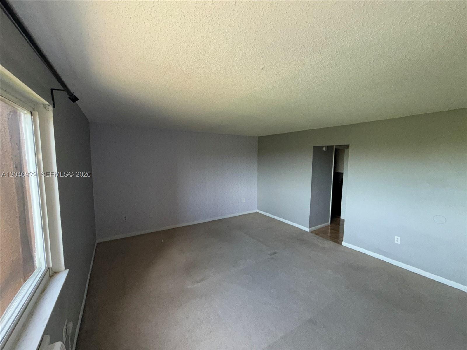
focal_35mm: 14
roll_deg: -0.1
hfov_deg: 102.1
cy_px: 175
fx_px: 189
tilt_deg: -5.0
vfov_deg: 85.7
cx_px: 234
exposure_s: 1/95
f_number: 2.2
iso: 200
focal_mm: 2.22
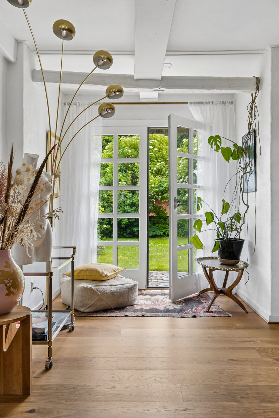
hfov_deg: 43.6
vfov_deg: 61.9
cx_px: 140
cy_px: 209
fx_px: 349
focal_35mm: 30
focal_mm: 20
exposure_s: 1/2.5
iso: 200
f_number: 8
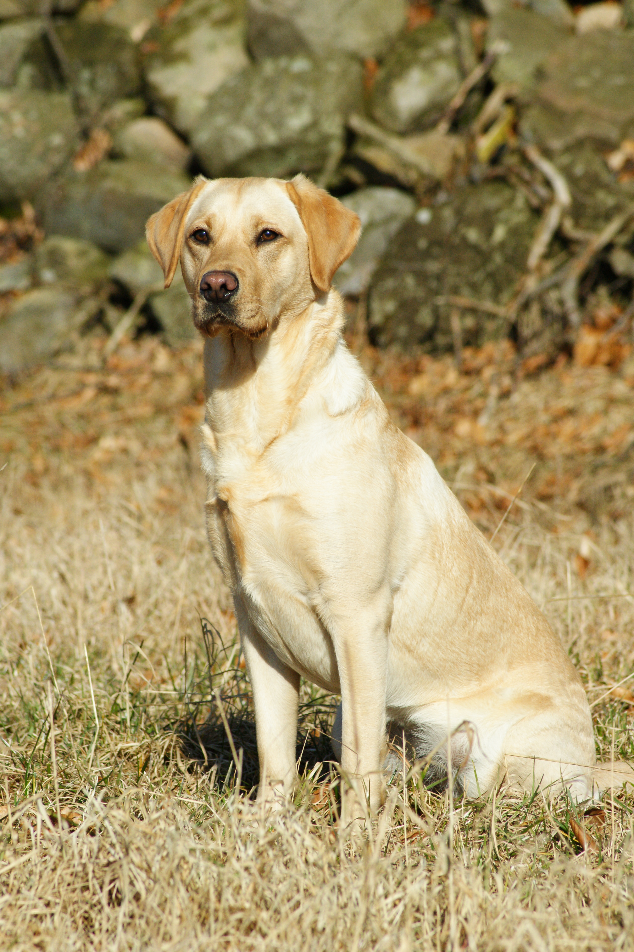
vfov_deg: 7.6
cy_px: 476
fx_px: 7141
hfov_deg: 5.1
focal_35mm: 270
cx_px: 317
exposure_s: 1/1250
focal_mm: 180
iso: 400
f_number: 9
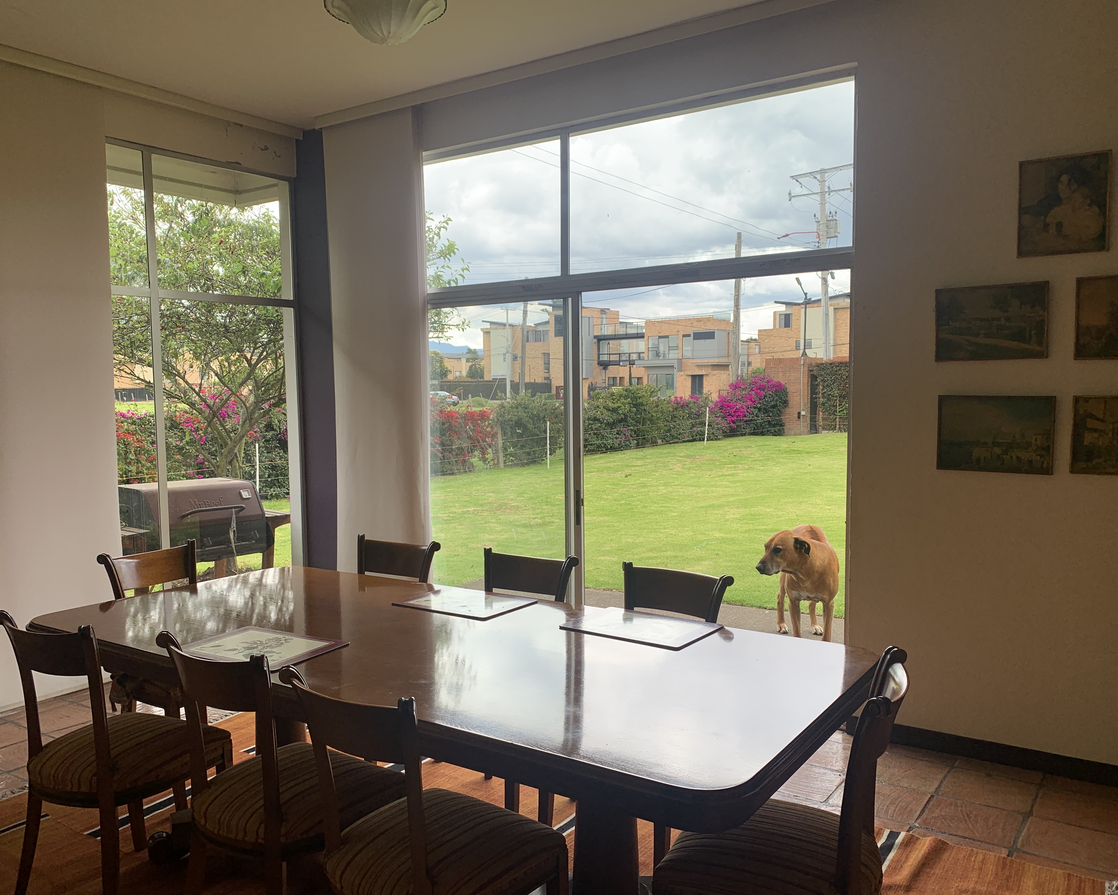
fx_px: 927
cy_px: 459
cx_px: 542
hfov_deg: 62.2
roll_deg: +0.4
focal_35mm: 28
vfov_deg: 51.5
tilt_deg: -4.9
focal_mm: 4.25
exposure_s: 1/426
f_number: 1.8
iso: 25
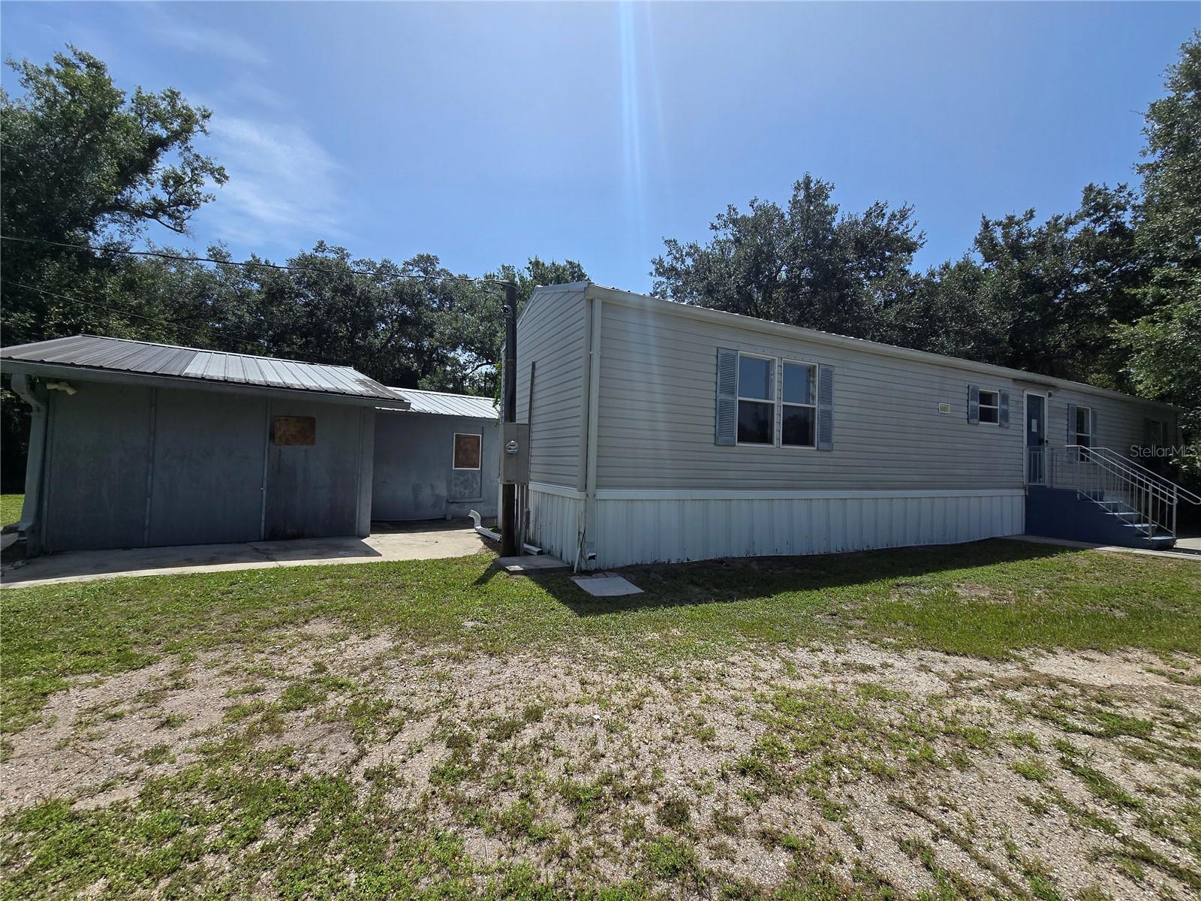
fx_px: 451
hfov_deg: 106.2
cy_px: 450
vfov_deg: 89.9
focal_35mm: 13
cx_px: 600
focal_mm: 2.2
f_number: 2.2
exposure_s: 1/2866
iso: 50
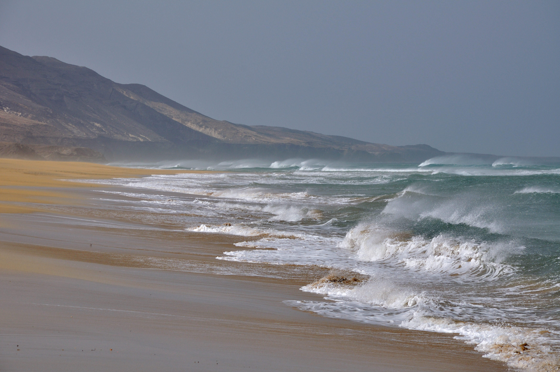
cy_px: 186
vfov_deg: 8.7
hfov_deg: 13.1
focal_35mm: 158
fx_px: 2447
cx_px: 280
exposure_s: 1/500
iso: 200
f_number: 11
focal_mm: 105
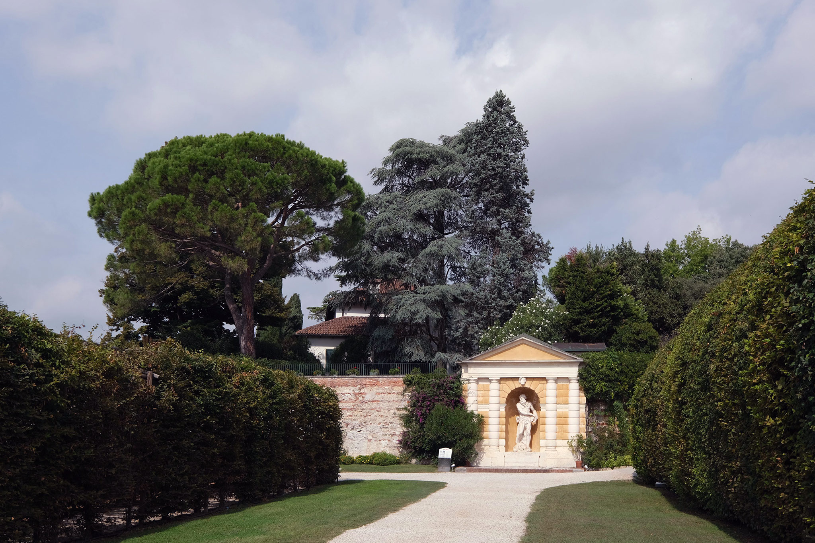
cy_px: 272
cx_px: 408
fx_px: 815
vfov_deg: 36.9
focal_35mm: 36
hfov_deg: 53.1
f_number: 6.4
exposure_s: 1/1000
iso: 200
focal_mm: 24
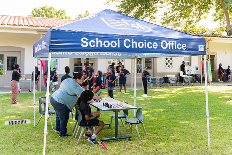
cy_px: 52
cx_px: 118
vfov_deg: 35.3
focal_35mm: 37
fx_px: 241
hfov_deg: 51.4
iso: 200
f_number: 2.8
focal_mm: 28
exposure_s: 1/400
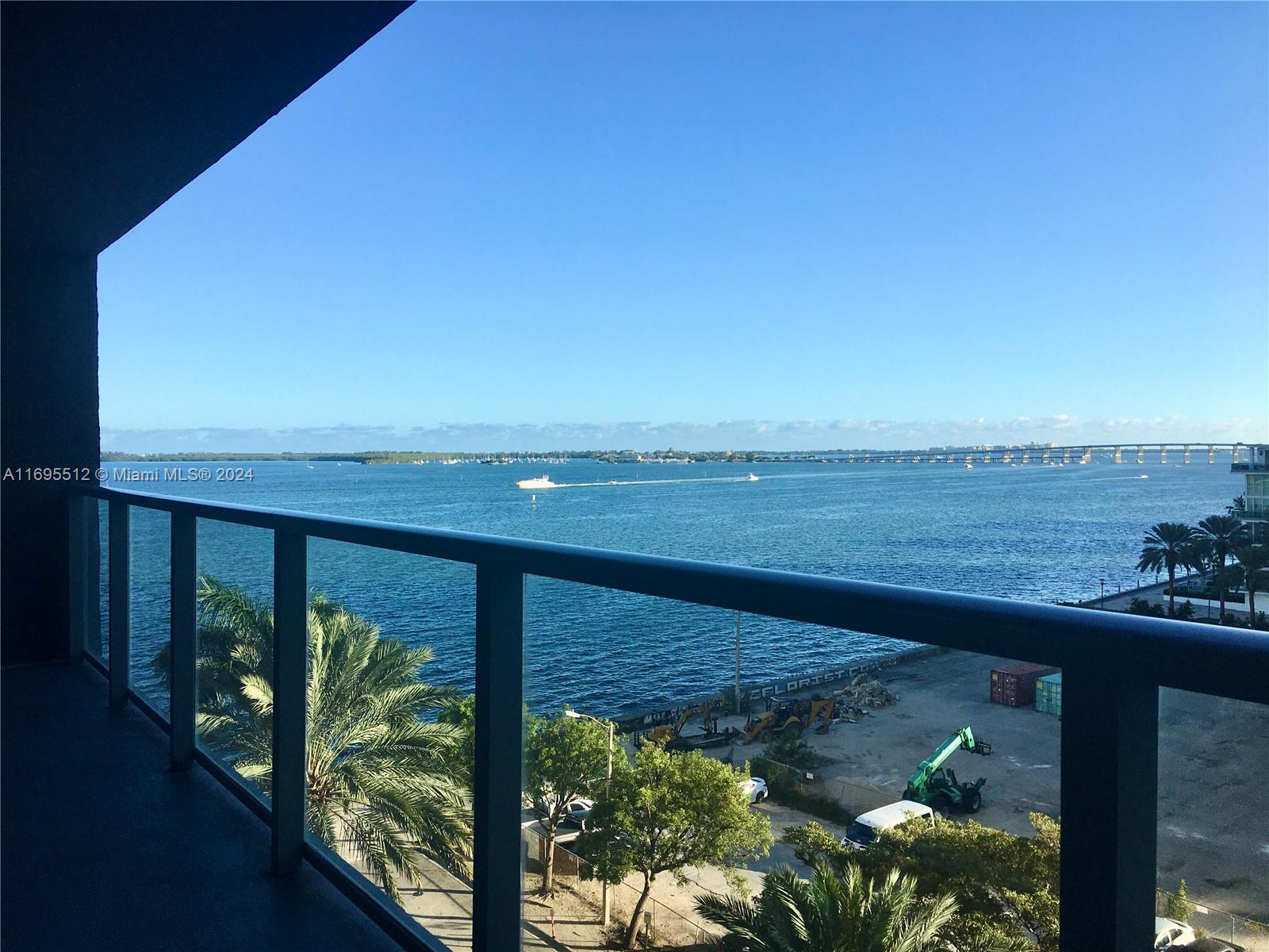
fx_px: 1063
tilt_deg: -0.1
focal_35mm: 29
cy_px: 476
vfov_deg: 48.2
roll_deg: +0.7
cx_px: 634
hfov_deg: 61.7
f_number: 2.2
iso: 25
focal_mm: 4.15
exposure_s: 1/1040
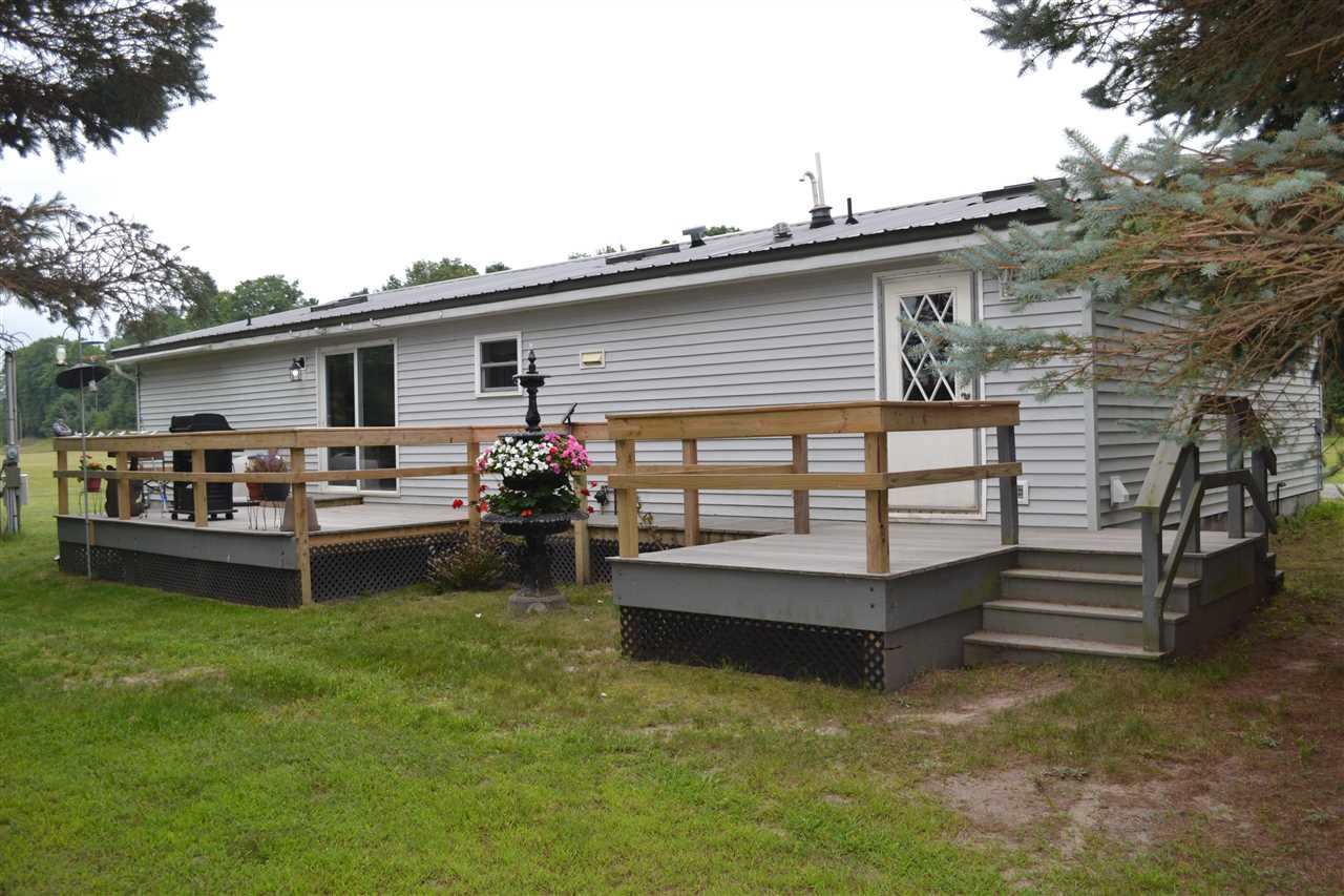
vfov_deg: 43.6
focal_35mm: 30
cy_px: 448
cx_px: 672
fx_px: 1120
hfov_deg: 61.9
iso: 100
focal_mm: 20
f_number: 5.6
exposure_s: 1/200
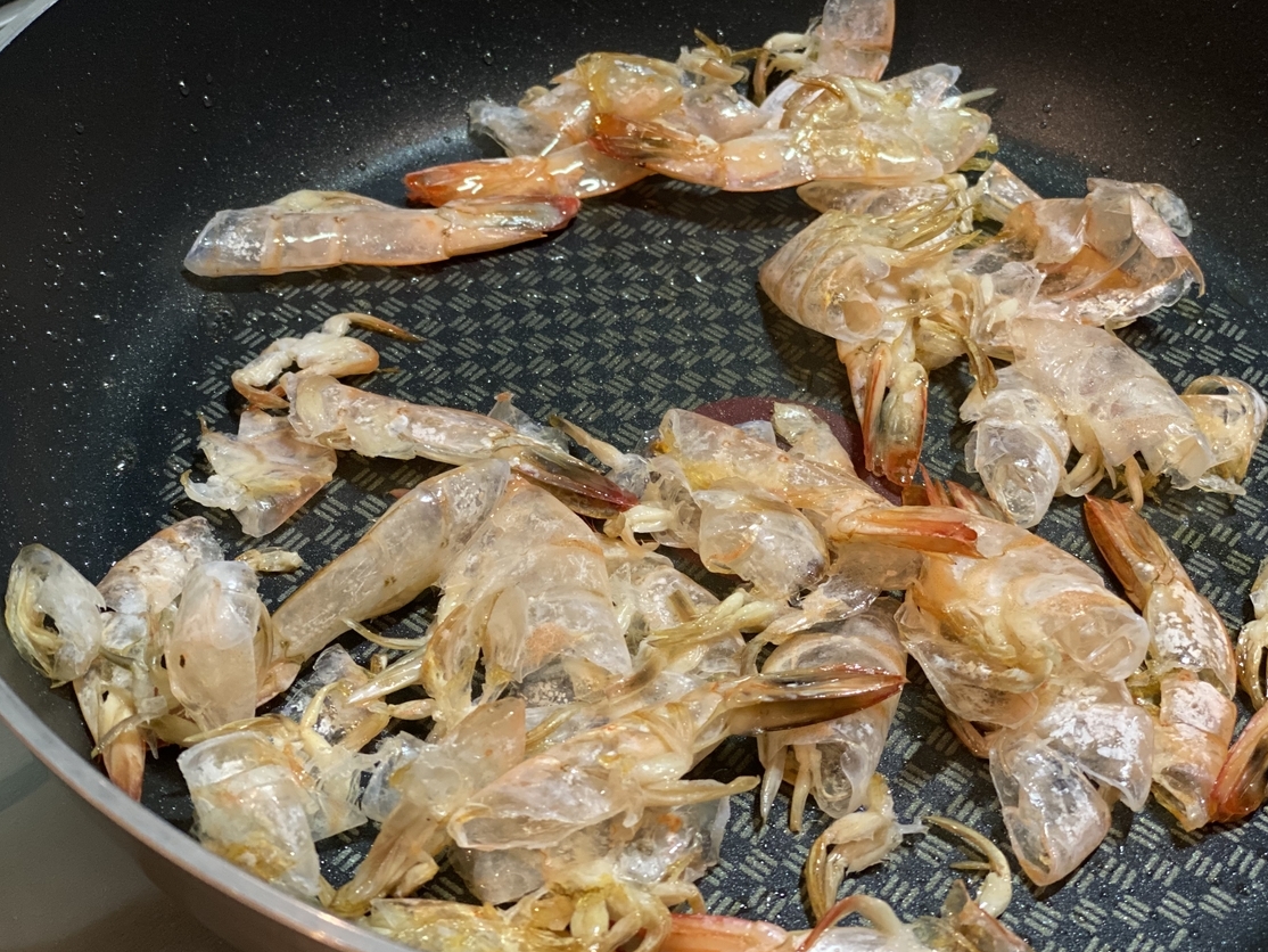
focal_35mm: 56
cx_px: 619
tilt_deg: -45.4
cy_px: 503
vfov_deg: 26.1
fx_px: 2052
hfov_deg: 34.3
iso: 320
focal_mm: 6
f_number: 2
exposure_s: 1/33
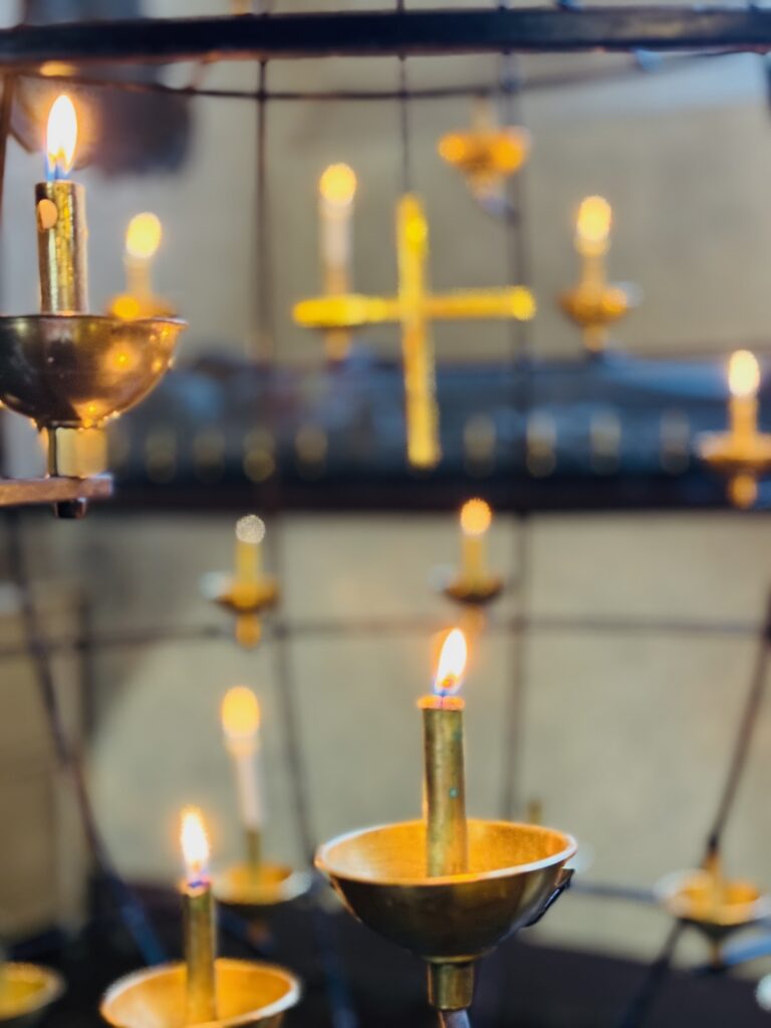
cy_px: 514
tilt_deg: -2.2
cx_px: 386
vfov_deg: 39.7
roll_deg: +1.7
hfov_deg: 30.3
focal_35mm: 48
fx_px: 1425
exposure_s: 1/33
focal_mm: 6.76
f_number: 1.78
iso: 400
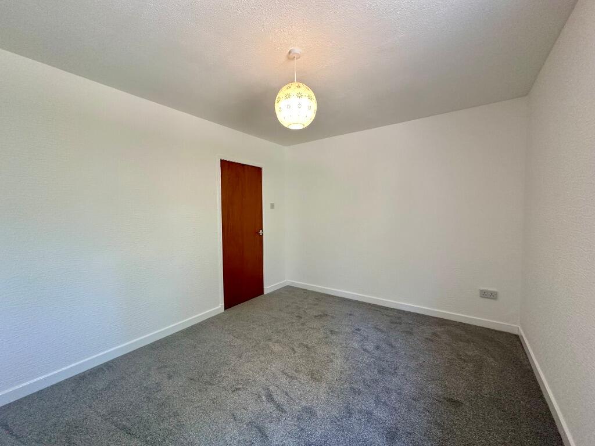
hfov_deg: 102.1
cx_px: 298
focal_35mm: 14
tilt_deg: -2.6
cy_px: 223
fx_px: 241
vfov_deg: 85.7
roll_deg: +0.6
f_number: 2.2
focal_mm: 2.22
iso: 250
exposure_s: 1/100
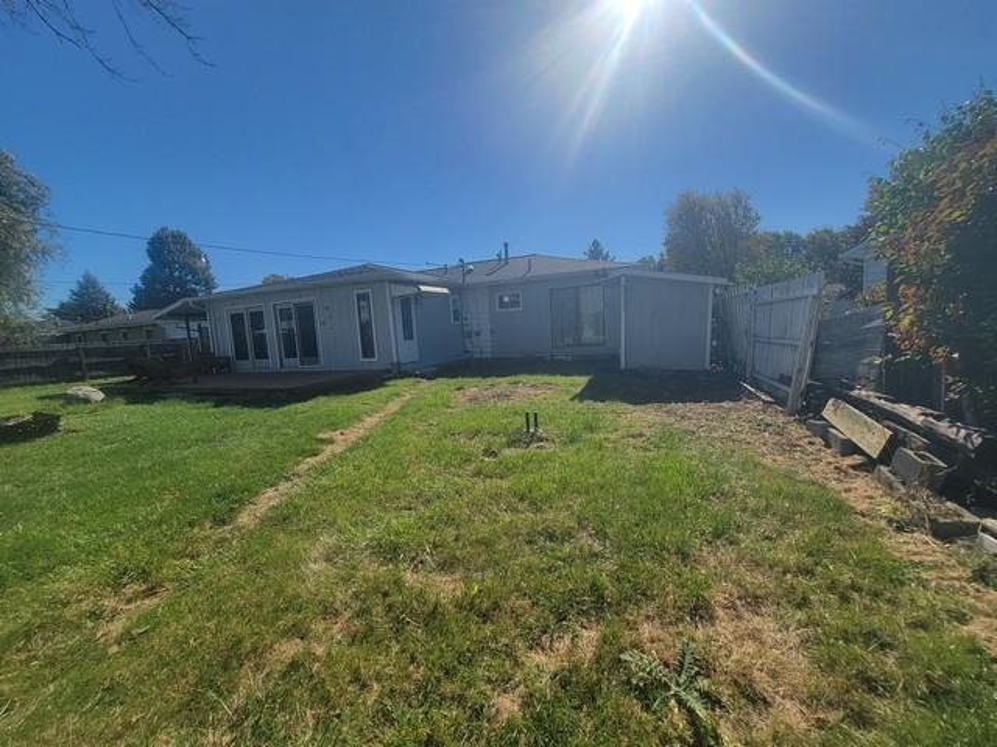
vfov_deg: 89.9
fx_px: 374
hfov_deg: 106.2
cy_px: 374
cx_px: 498
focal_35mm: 13
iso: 50
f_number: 2.2
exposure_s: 1/2198
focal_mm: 2.2
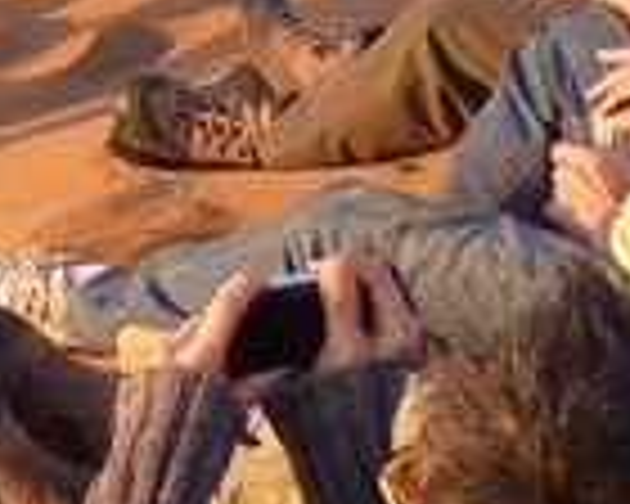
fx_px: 2648
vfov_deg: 10.4
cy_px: -306
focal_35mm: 142
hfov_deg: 13.3
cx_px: -94
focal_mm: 4.1
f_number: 3.3
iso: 80
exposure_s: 1/60
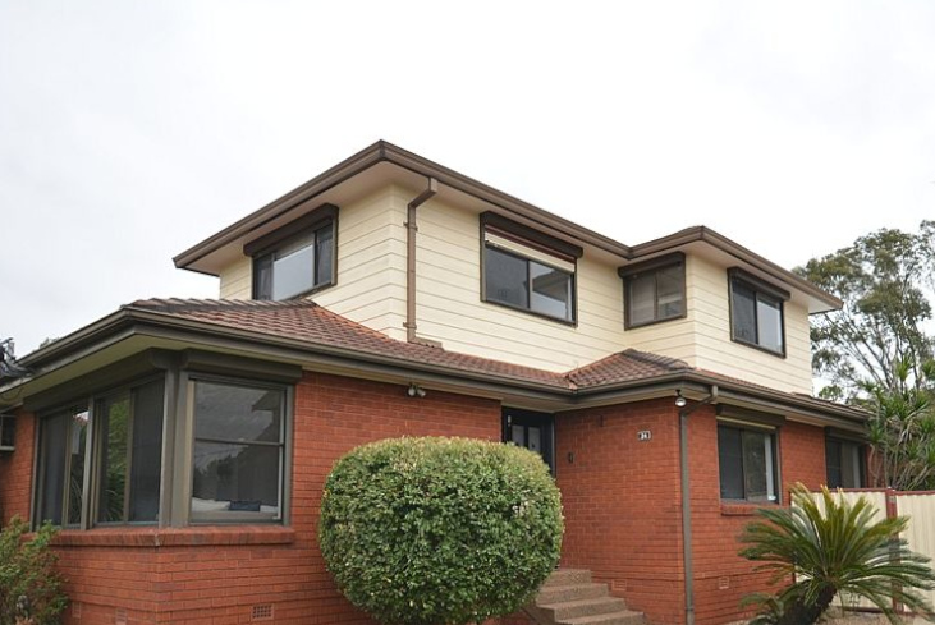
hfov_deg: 80.0
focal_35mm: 21
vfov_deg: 57.8
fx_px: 546
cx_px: 572
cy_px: 434
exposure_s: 1/60
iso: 220
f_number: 4
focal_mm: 10
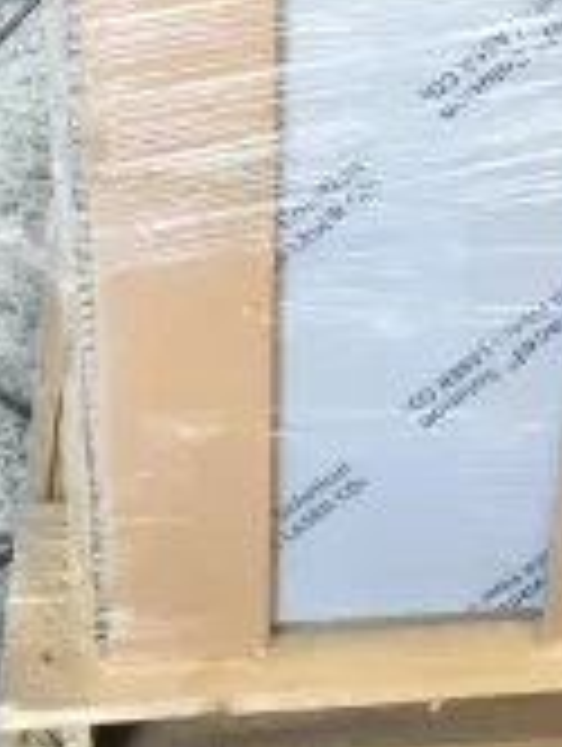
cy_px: 61
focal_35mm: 106
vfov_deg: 18.2
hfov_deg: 12.9
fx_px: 2289
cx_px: 967
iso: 250
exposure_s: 1/30
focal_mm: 20
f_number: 3.8
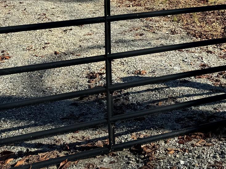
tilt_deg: +3.2
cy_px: -59
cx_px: 207
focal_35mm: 67
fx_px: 437
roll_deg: +4.8
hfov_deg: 27.8
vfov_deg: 19.9
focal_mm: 6.76
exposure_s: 1/1767
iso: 80
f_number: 1.78
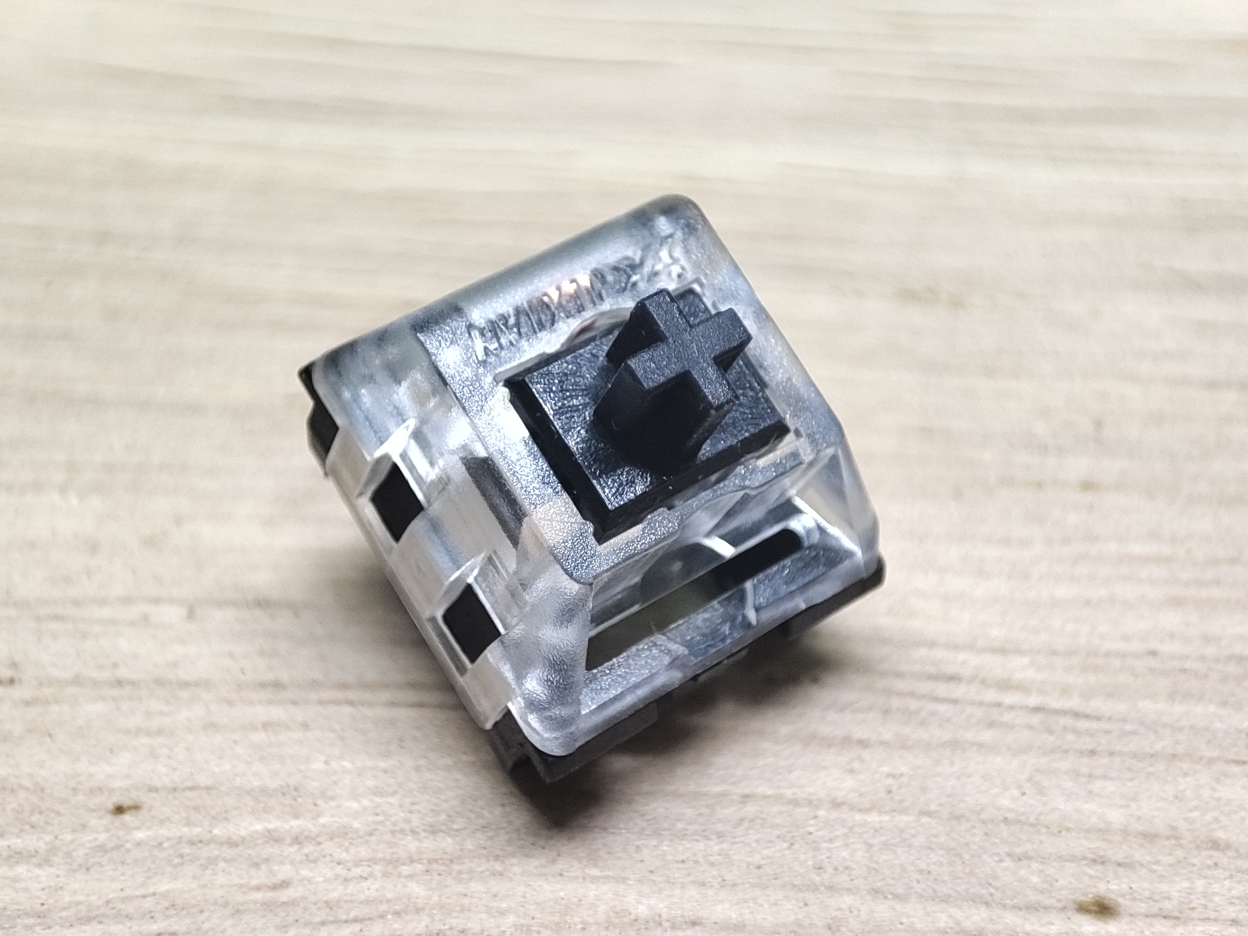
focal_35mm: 48
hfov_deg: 39.7
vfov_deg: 30.3
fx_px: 1731
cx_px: 624
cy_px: 468
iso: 171
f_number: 2.4
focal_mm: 4.03
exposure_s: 1/50
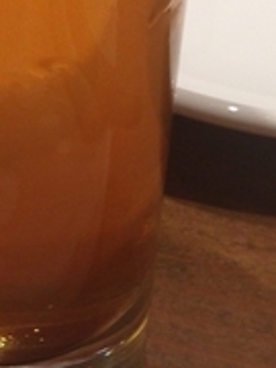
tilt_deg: -25.7
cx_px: -8
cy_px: -274
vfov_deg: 12.4
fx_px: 1563
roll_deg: +1.2
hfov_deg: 10.0
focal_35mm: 147
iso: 50
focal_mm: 4.12
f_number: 2.4
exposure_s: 1/30
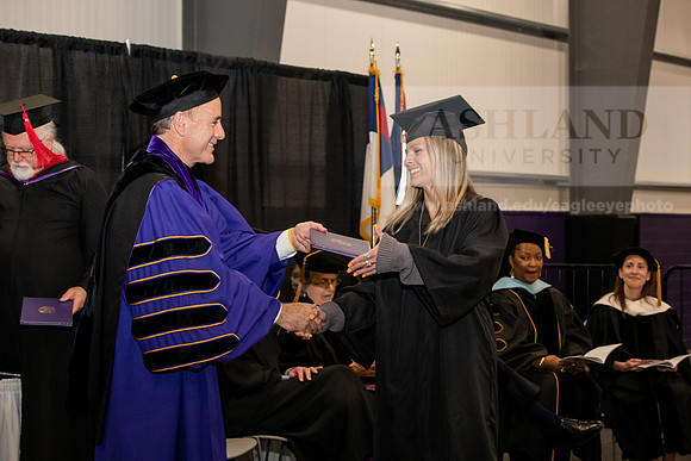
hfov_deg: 28.8
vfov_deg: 19.5
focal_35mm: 70
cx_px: 346
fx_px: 1344
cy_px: 230
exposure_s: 1/200
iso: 2500
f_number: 5.6
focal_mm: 70
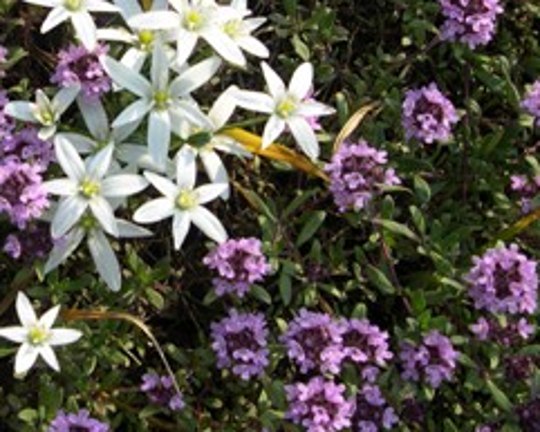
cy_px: 110
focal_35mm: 69
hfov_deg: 26.7
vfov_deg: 22.0
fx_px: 1103
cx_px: 74
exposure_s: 1/113
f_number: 7.6
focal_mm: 8
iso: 100
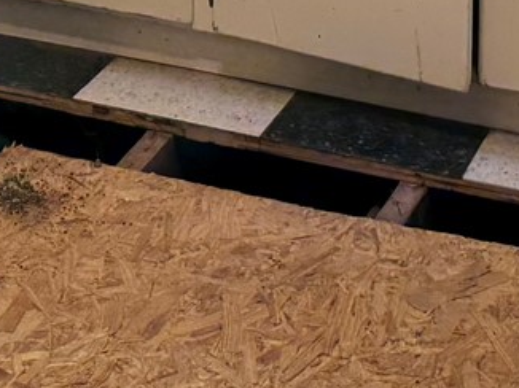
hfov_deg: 13.0
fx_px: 2262
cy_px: -679
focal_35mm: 151
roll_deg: +0.0
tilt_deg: -2.9
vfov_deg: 8.6
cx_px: 54
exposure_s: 1/120
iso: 125
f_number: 1.78
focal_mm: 6.76
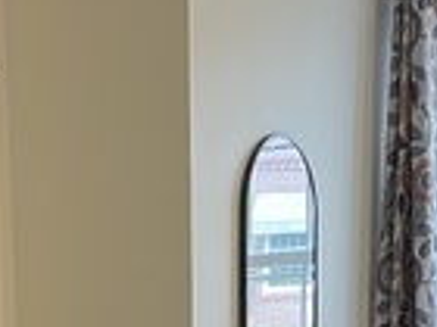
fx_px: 1565
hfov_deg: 15.5
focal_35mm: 124
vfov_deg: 10.7
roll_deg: +2.6
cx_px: -27
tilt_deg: -14.6
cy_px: 710
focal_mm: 4.2
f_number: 1.6
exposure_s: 1/60
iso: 400
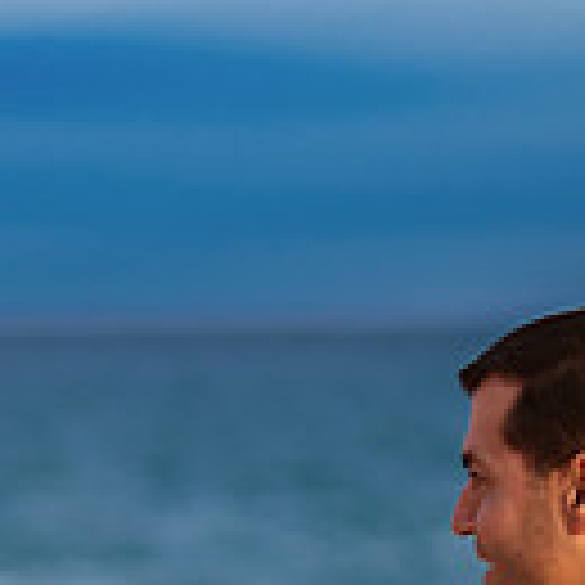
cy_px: 776
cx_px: 207
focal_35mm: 222
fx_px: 4245
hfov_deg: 7.9
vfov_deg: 7.8
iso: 250
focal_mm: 58
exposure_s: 1/6400
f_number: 1.4
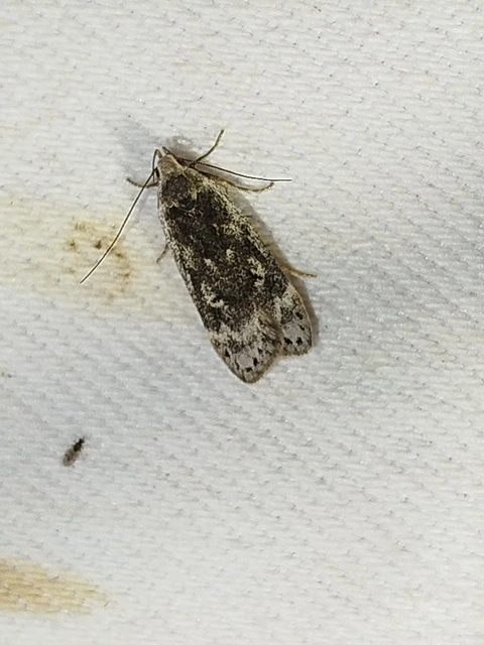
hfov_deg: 12.7
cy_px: 322
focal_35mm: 117
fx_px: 2181
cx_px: 242
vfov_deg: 16.8
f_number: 1.7
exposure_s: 1/100
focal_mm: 5.31
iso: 80
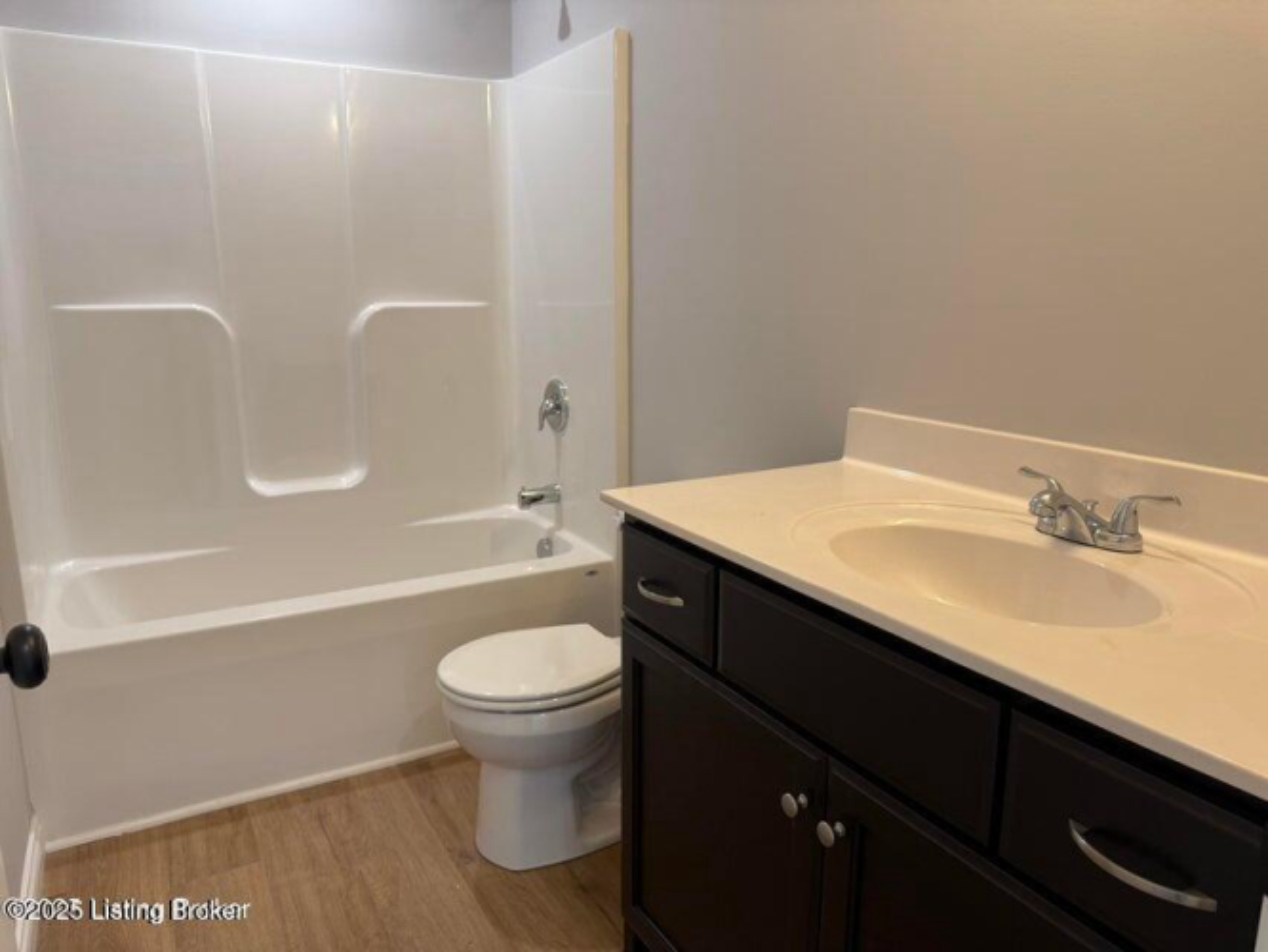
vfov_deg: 56.8
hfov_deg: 71.6
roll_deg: -0.6
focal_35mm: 24
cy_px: 476
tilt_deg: -10.7
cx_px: 634
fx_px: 879
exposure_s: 1/120
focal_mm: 6.76
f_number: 1.78
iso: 160
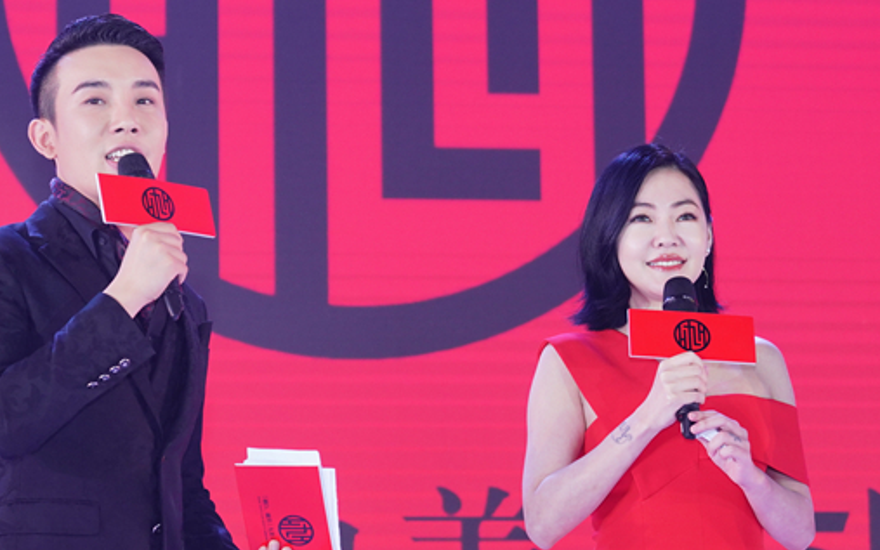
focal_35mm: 135
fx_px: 3238
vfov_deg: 9.7
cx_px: 305
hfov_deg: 15.5
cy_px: 360
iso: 640
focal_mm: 56
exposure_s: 1/200
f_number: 3.2
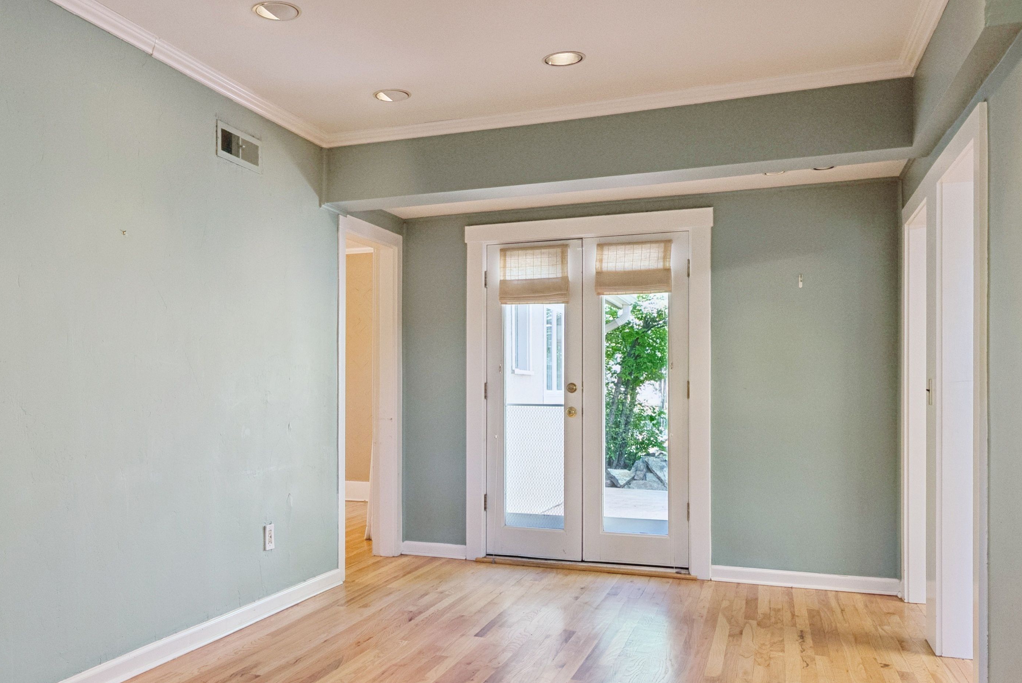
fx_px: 909
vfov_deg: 41.0
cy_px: 403
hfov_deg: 57.6
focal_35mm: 32
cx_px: 353
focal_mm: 21
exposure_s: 1/25
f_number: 8
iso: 800
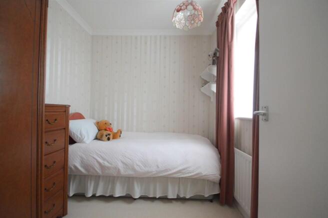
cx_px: 164
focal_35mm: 15
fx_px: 137
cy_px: 109
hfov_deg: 100.4
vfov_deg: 77.2
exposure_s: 1/125
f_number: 5
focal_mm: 10
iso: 3200
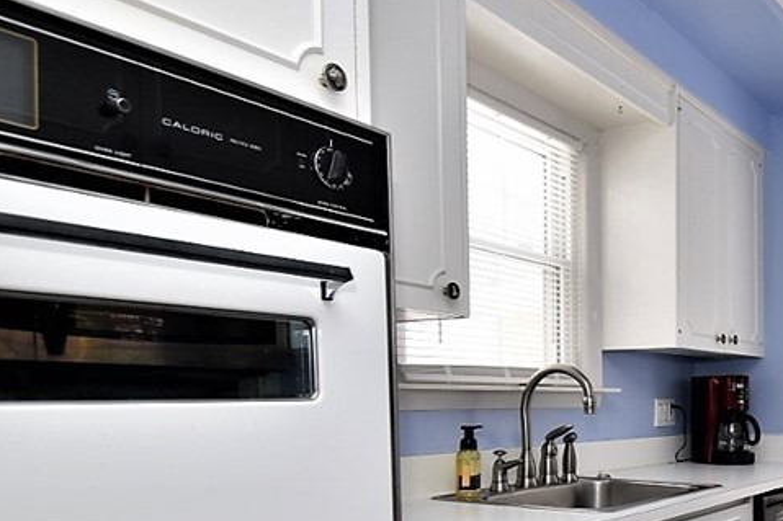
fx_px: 739
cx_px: 752
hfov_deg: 47.9
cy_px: 399
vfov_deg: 37.8
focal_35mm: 34
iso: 200
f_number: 6.3
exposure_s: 1/200
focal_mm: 10
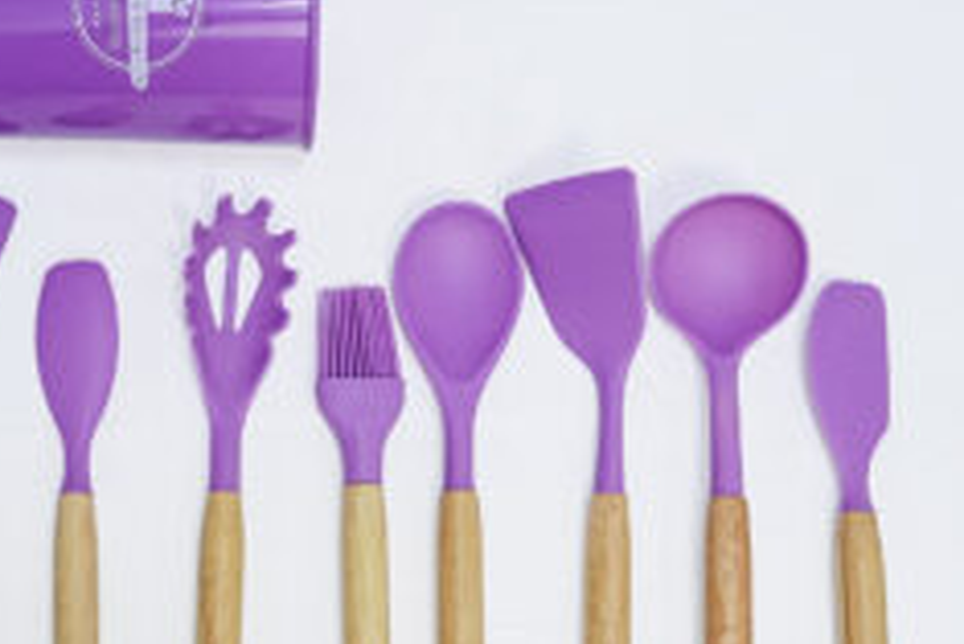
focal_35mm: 75
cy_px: 437
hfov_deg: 26.2
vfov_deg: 18.2
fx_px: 2009
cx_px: 127
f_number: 10
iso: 4000
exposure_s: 1/200
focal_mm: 41
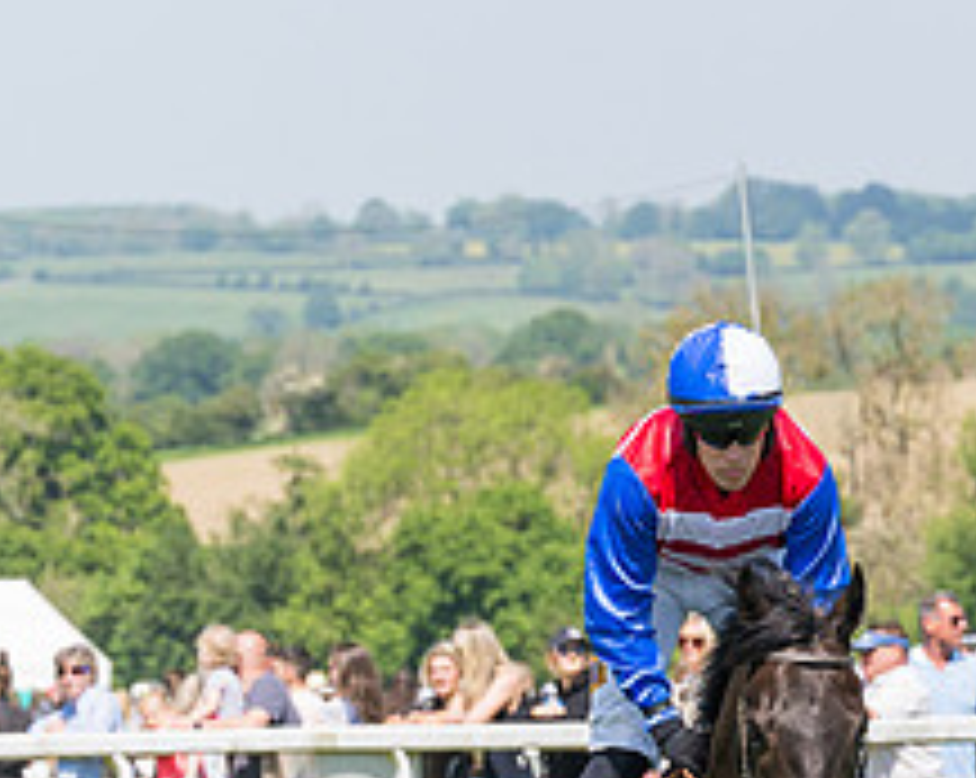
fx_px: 10962
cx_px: 1027
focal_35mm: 380
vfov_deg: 4.1
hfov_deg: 5.1
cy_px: 774
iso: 200
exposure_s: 1/1250
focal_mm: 87
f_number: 5
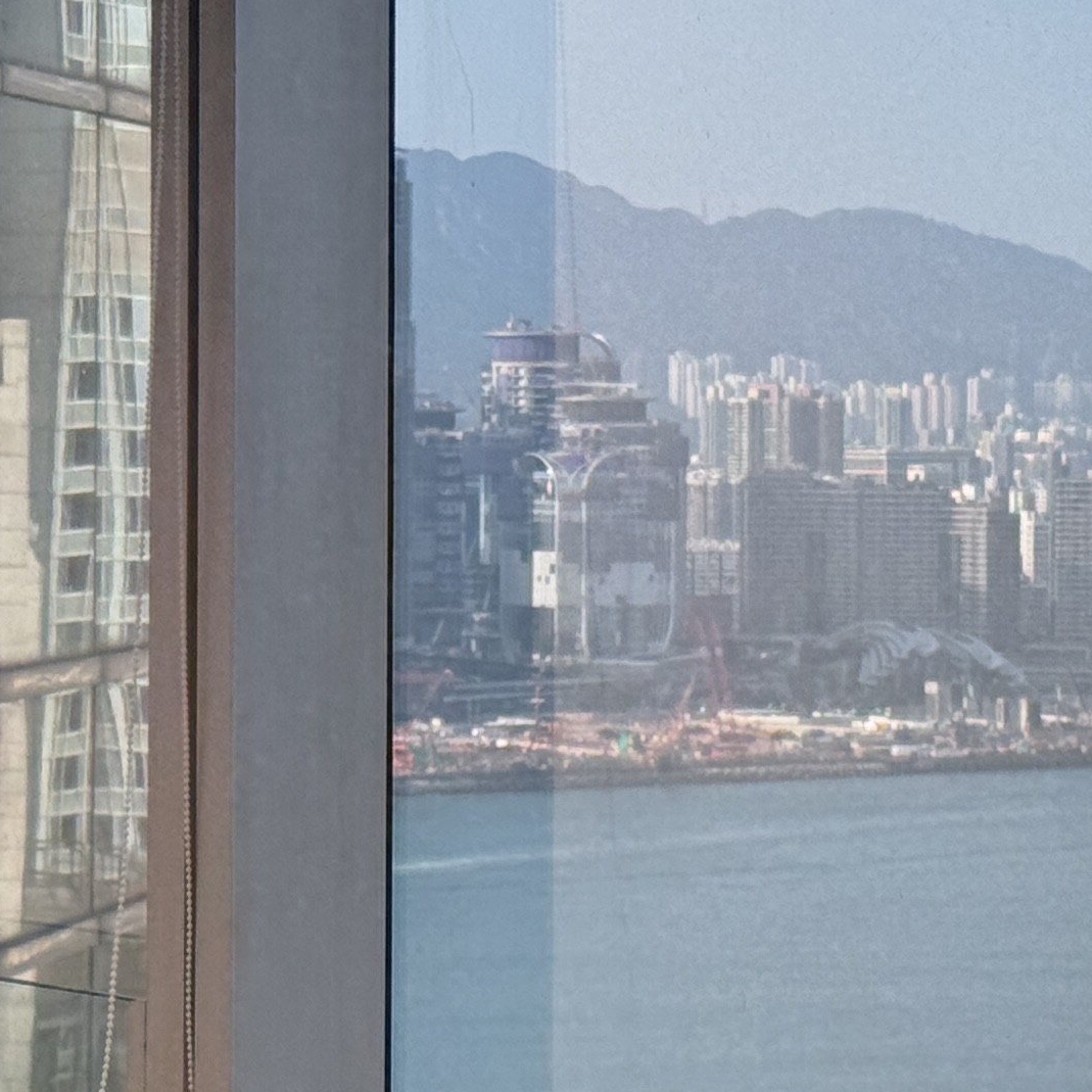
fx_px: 5710
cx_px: 935
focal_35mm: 160
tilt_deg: +1.1
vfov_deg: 10.9
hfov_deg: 10.9
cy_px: 371
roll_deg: -0.1
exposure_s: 1/209
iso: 50
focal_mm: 6.76
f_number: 1.78
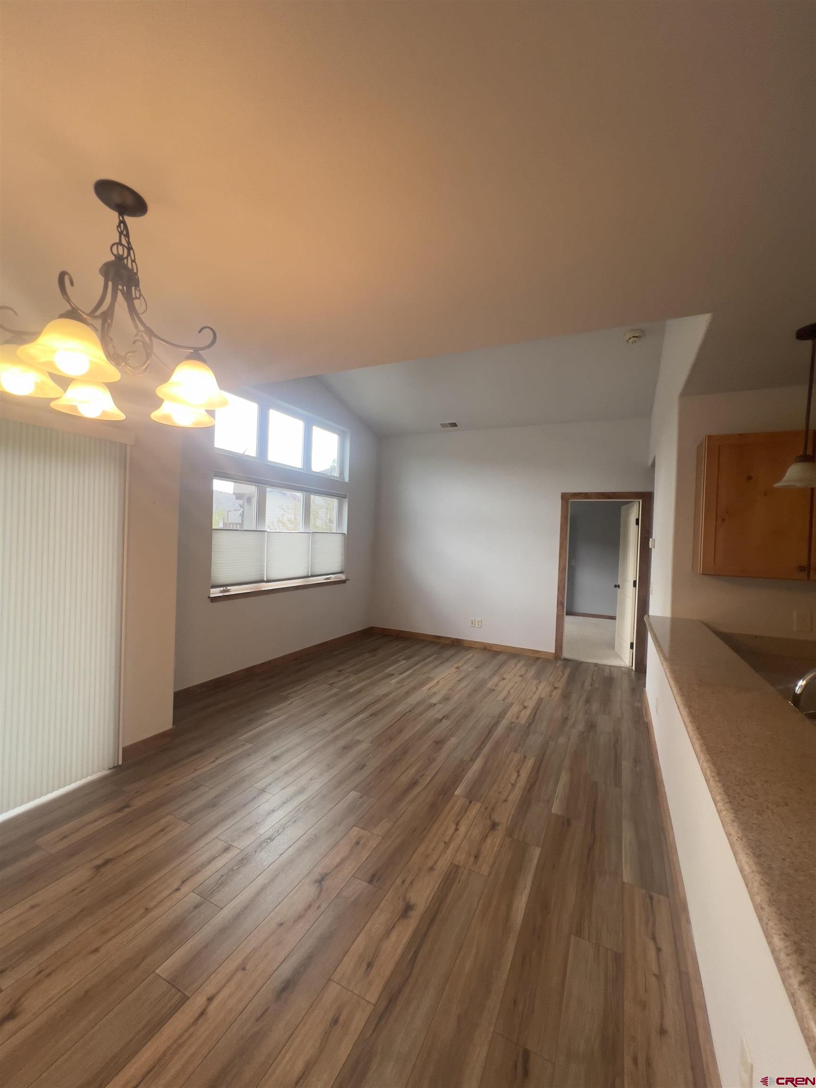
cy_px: 544
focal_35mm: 13
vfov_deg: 106.2
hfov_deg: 89.9
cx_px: 408
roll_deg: -1.5
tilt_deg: +0.6
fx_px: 409
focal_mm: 1.57
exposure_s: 1/120
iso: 125
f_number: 1.8
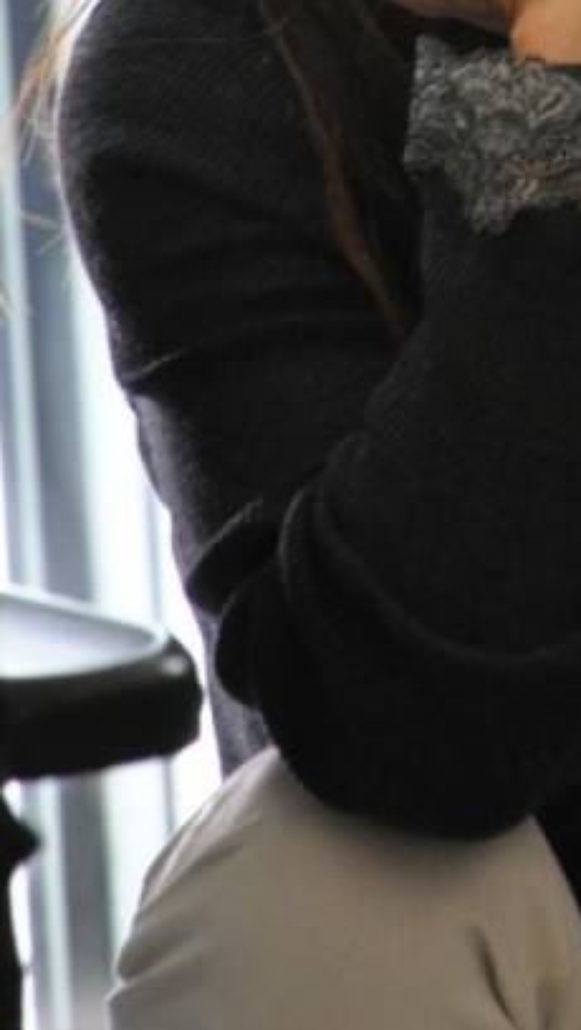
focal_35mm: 787
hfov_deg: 1.5
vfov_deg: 2.7
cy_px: -3
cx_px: 657
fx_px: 21519
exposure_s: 1/30
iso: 1600
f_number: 6.3
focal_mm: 200
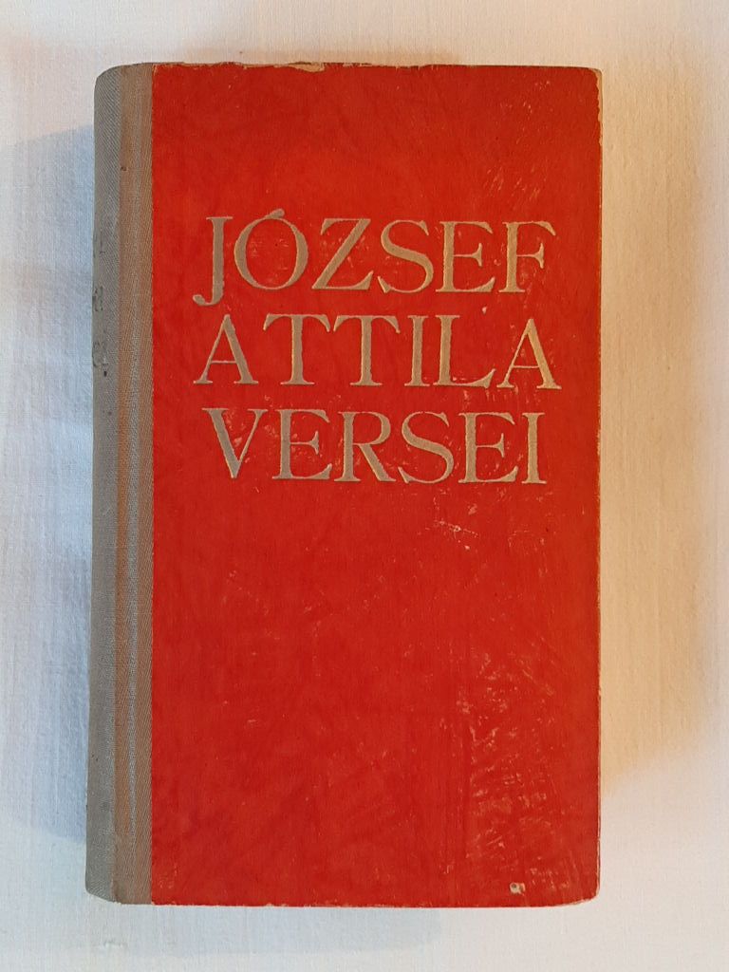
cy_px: 486
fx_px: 758
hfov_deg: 51.4
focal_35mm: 27
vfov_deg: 65.3
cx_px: 364
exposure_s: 1/50
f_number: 1.7
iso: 564
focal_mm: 3.93
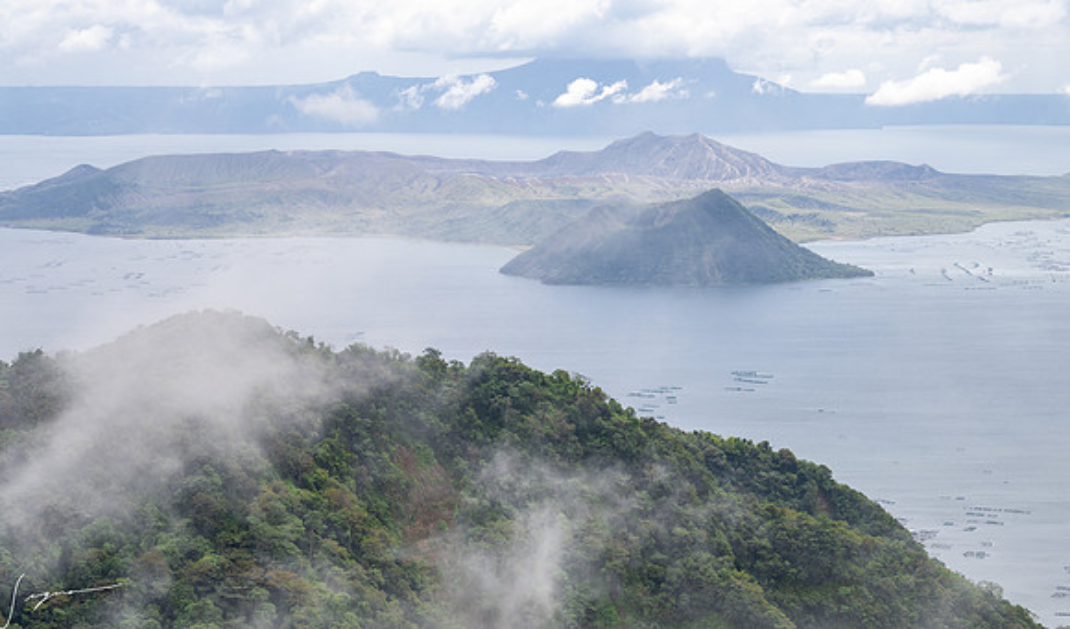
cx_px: 555
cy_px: 380
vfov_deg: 15.1
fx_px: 2374
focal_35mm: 83
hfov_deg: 25.4
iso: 125
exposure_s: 1/200
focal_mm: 70
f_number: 8
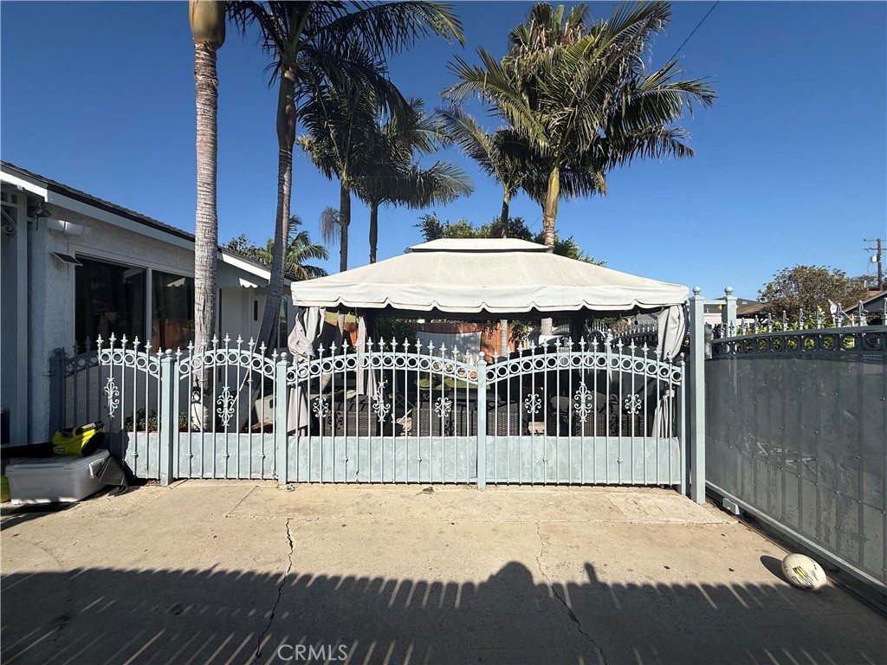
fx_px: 359
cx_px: 444
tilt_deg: +0.1
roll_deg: +1.2
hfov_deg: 102.1
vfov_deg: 85.7
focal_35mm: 14
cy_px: 332
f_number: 2.2
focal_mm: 2.22
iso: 50
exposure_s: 1/3460
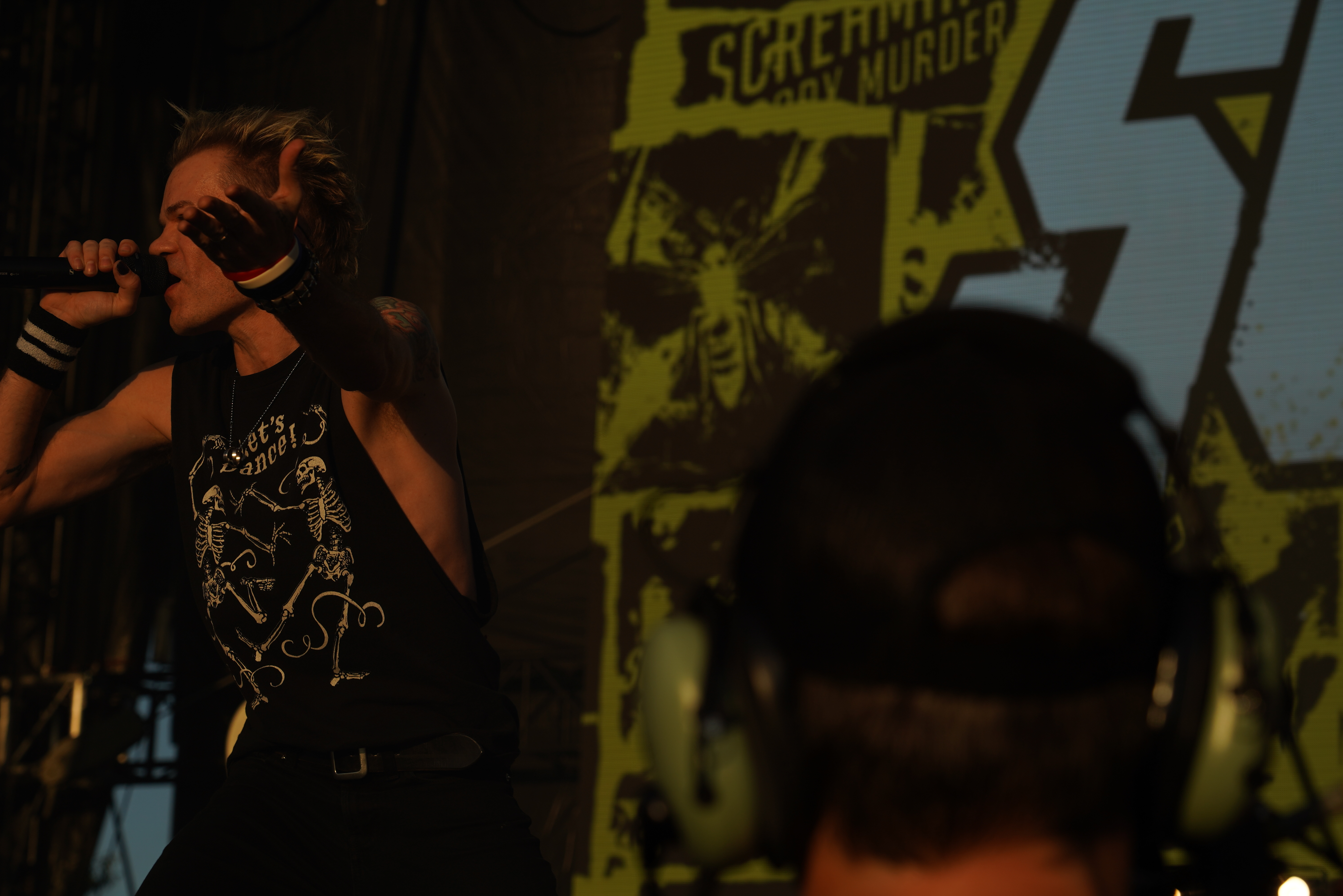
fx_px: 3917
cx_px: 672
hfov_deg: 19.5
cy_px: 448
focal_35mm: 105
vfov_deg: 13.0
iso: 100
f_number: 8
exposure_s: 1/640
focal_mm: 105
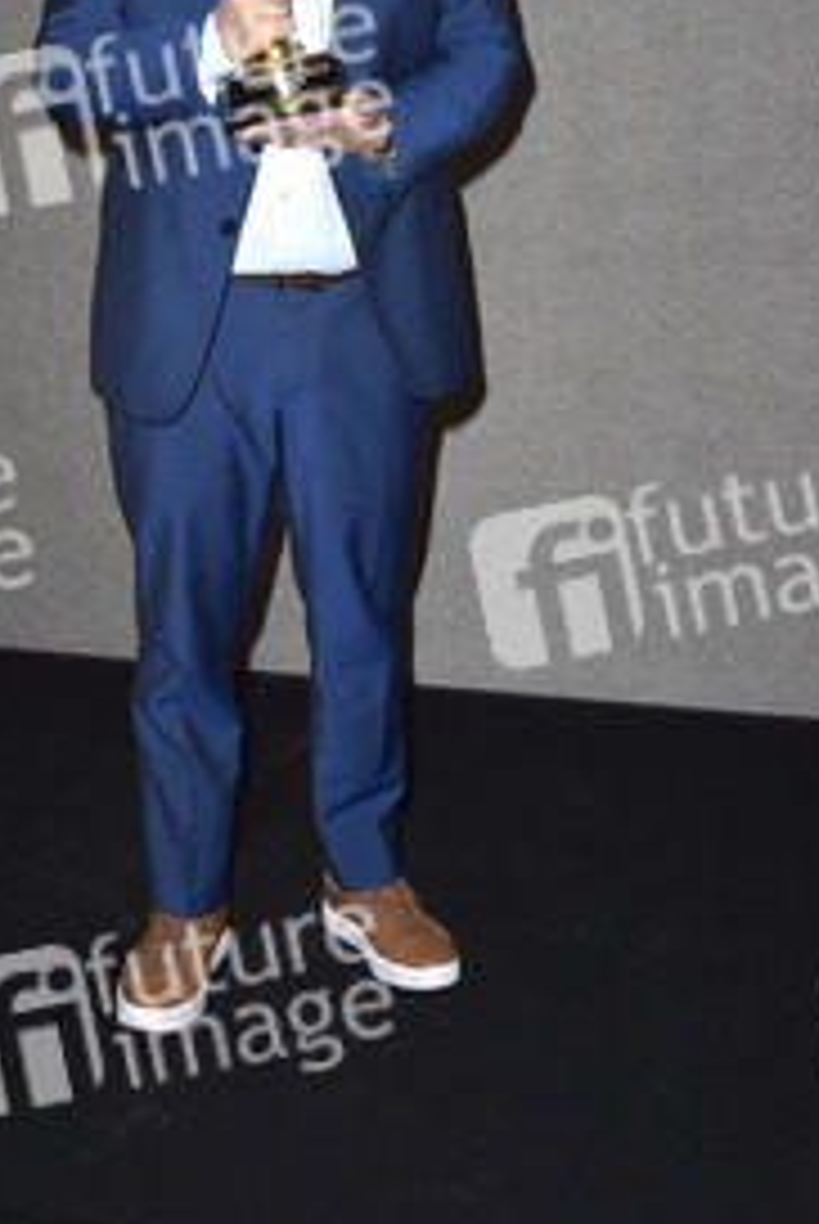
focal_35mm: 47
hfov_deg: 28.6
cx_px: 295
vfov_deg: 40.9
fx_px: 1600
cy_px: 338
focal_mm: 32
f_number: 6.3
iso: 500
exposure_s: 1/250
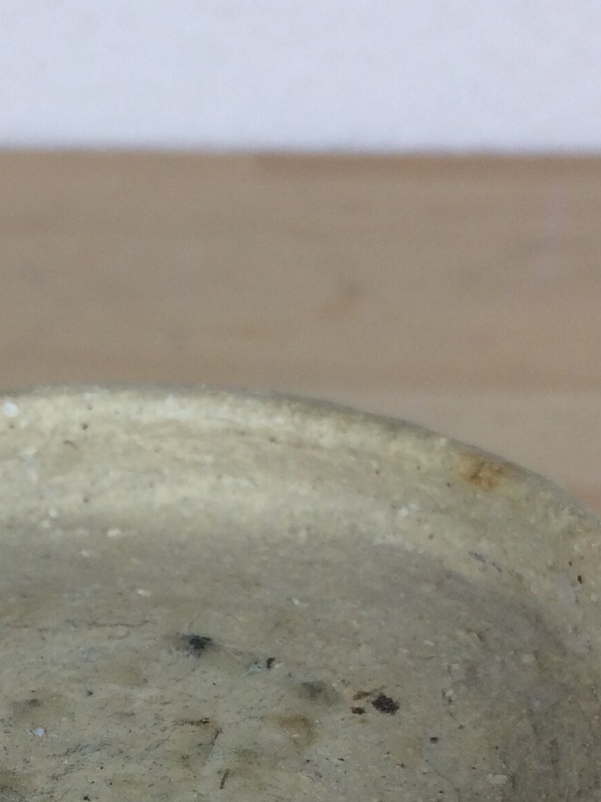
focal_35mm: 81
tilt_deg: -37.1
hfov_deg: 18.1
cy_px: 749
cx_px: 134
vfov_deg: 23.4
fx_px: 1876
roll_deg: +1.0
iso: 40
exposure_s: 1/100
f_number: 2.2
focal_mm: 4.15
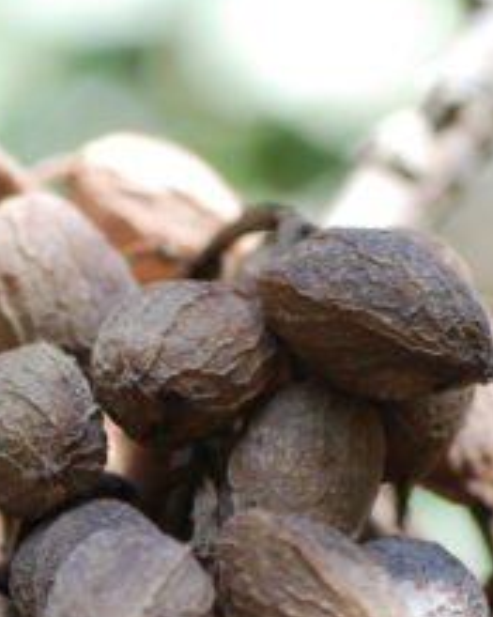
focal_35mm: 395
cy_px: 669
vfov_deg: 4.9
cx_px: -82
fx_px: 7209
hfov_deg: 3.9
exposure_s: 1/320
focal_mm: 60
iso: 250
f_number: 4.5
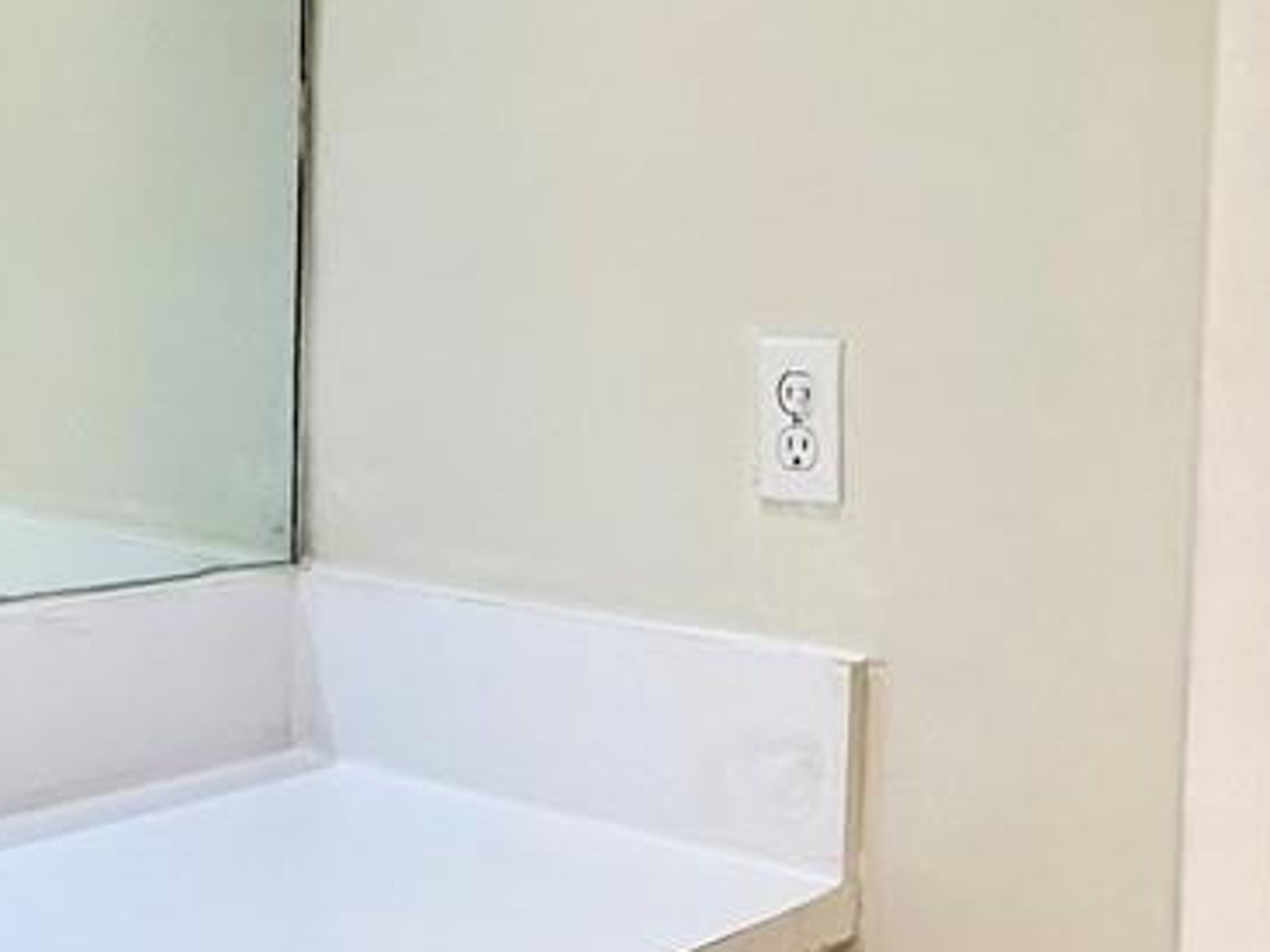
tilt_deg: -3.9
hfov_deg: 31.6
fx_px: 2237
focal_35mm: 61
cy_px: 381
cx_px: 754
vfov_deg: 24.0
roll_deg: -1.9
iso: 250
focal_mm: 2.22
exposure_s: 1/120
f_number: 2.2
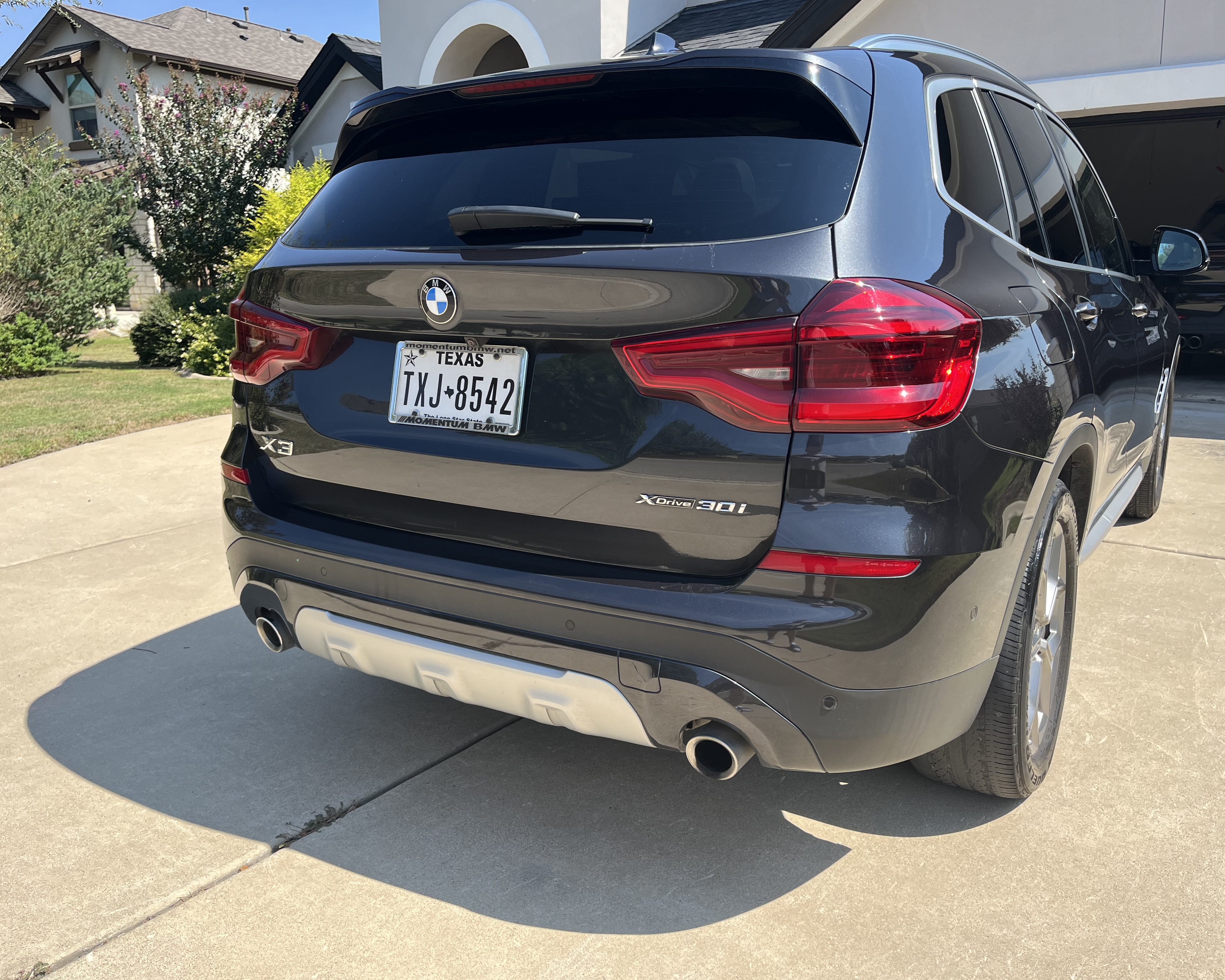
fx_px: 1015
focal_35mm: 28
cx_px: 596
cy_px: 477
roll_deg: +1.1
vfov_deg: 51.5
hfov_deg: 62.2
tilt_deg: -12.9
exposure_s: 1/1517
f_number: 1.6
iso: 50
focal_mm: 5.1
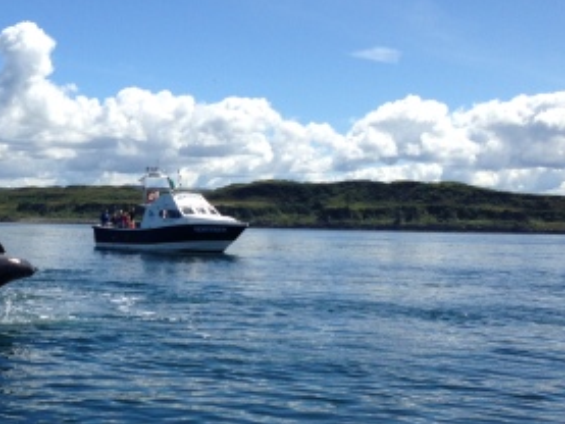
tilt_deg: -5.2
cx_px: 110
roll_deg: -1.9
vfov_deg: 23.9
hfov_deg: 30.9
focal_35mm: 61
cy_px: 277
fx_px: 996
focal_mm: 4.12
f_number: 2.4
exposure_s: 1/2463
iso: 50
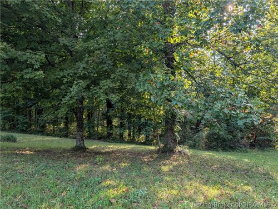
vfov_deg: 56.9
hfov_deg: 71.5
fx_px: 193
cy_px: 104
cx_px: 139
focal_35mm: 24
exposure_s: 1/892
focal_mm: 6.9
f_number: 1.68
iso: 20
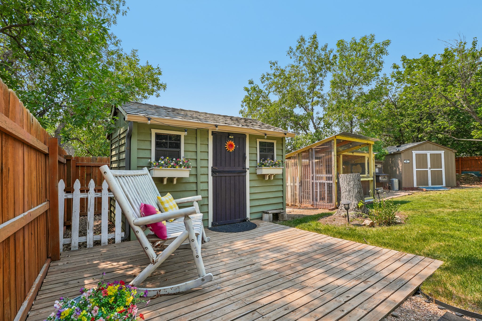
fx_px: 221
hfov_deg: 95.0
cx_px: 241
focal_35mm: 16
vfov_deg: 72.0
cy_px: 160
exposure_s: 1/250
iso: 100
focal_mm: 11
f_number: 8
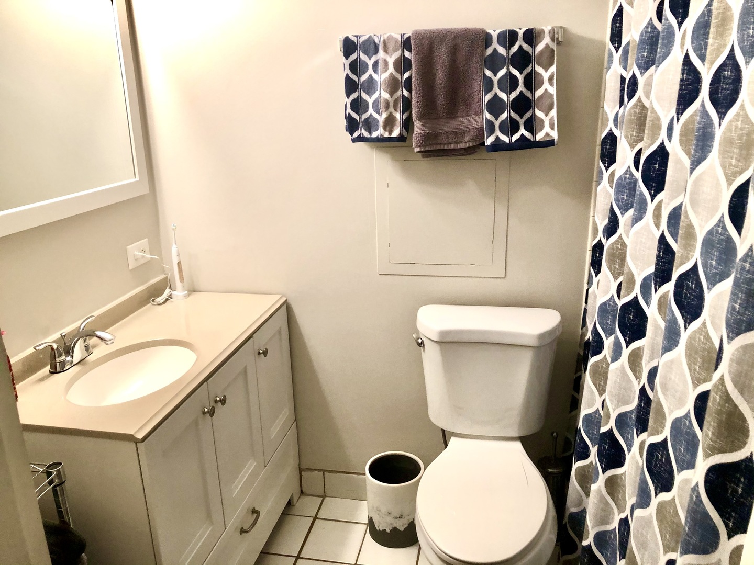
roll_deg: +2.1
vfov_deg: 49.7
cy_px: 282
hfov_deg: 63.4
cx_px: 377
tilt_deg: -17.6
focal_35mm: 28
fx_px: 610
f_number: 1.8
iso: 40
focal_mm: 3.99
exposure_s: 1/17
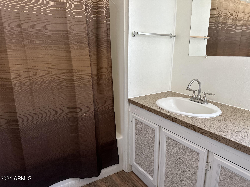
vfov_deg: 56.8
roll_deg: -0.6
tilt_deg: -13.9
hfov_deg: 71.6
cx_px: 125
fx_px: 173
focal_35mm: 24
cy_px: 94
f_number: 1.78
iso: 250
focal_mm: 6.86
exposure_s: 1/60
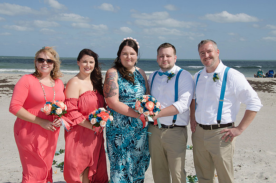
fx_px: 367
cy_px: 92
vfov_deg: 27.9
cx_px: 138
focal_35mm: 48
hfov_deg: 41.2
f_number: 11
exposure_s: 1/250
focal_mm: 32
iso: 100
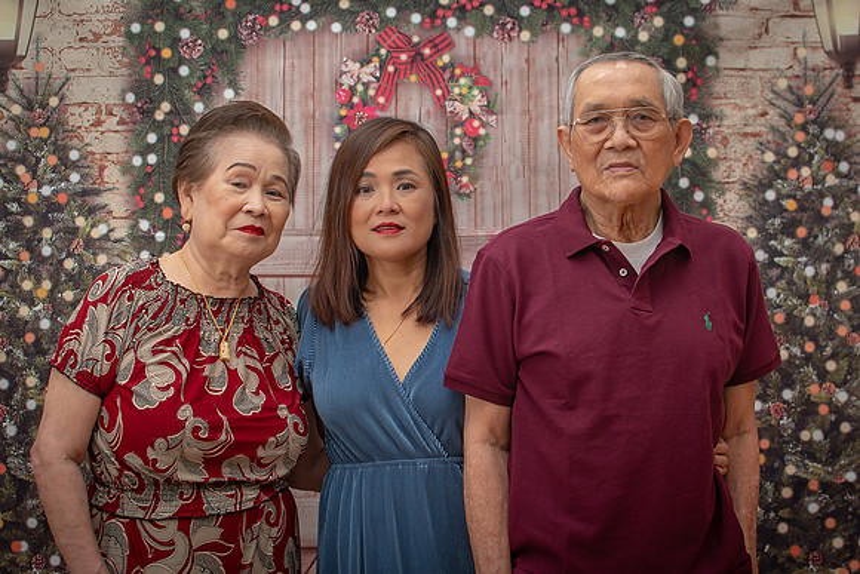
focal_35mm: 58
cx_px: 475
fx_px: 1393
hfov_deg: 34.3
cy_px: 285
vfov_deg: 23.3
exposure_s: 1/200
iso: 100
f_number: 3.2
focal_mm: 35
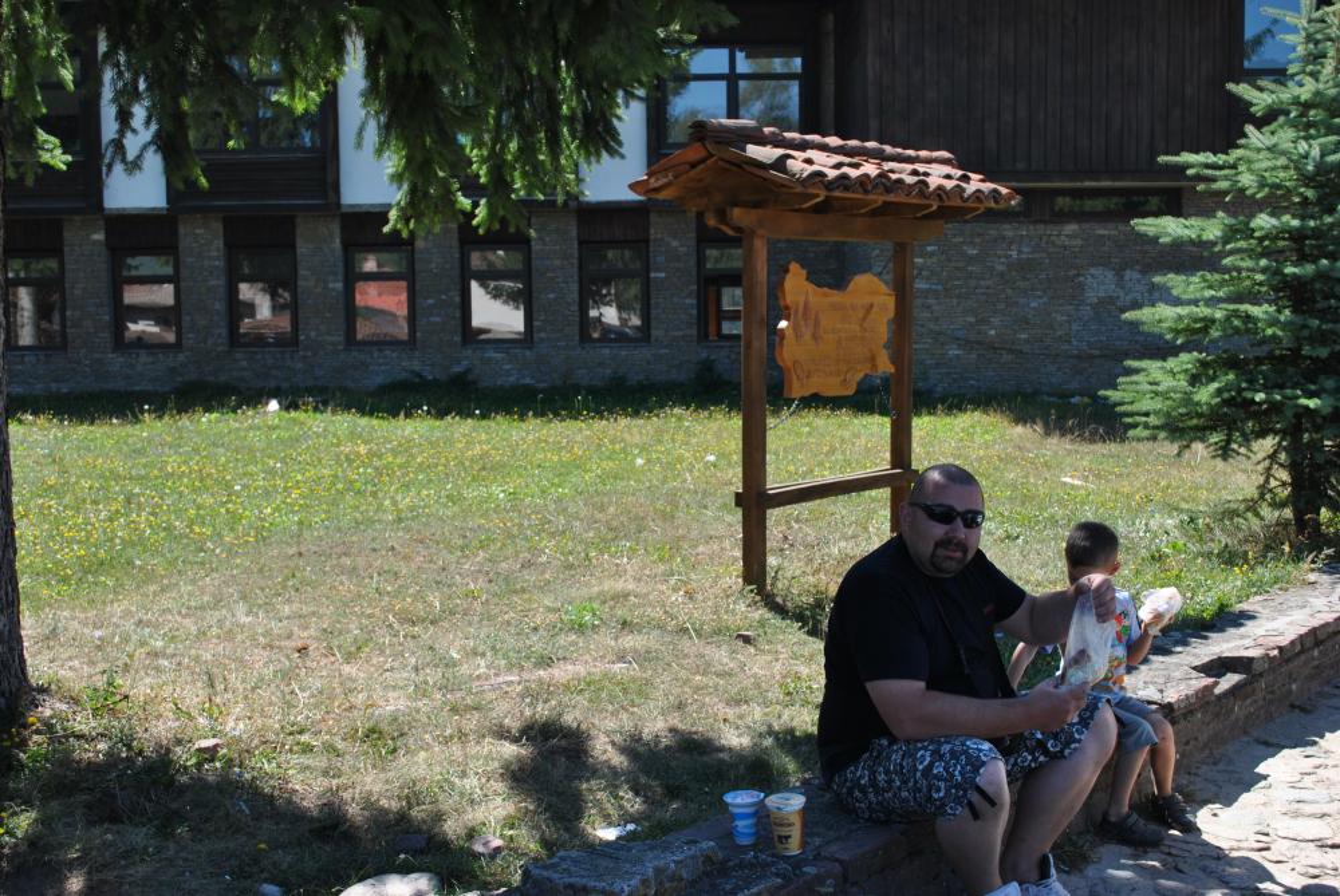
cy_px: 448
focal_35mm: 39
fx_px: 1453
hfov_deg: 49.5
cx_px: 670
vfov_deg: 34.3
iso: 100
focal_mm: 26
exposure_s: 1/160
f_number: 6.3
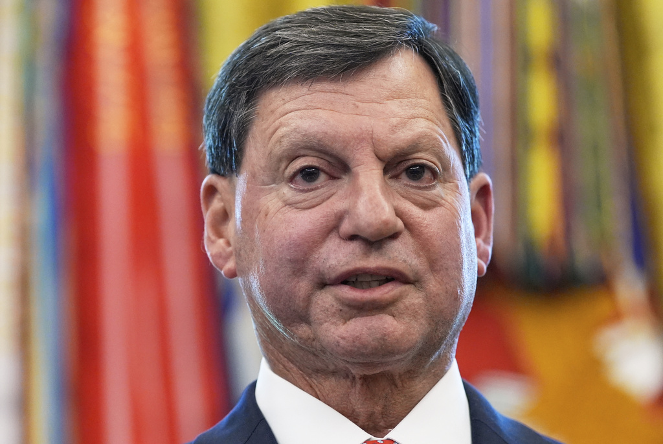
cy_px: 222
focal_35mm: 226
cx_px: 332
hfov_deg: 9.1
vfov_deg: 6.1
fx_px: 4166
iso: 3200
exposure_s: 1/320
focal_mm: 151
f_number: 3.2
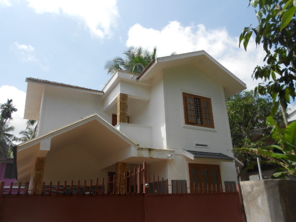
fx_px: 222
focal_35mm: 26
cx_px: 148
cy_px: 111
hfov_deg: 67.3
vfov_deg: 53.1
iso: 80
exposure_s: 1/800
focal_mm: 4.6
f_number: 3.2
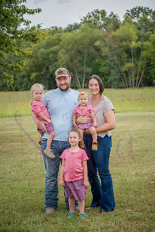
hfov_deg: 17.1
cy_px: 116
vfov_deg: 25.4
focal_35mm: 80
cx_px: 78
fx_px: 517
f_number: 5.6
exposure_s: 1/400
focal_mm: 80
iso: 400
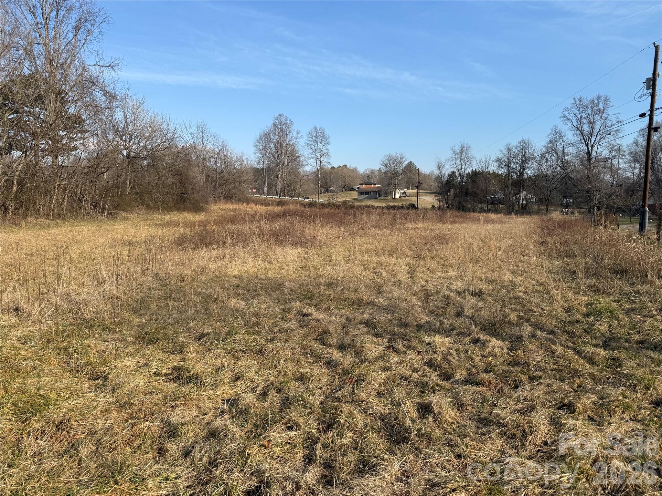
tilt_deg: -4.2
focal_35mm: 24
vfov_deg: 56.8
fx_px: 459
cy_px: 248
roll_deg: -0.1
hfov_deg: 71.6
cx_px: 331
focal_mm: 6.76
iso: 80
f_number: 1.78
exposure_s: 1/3021
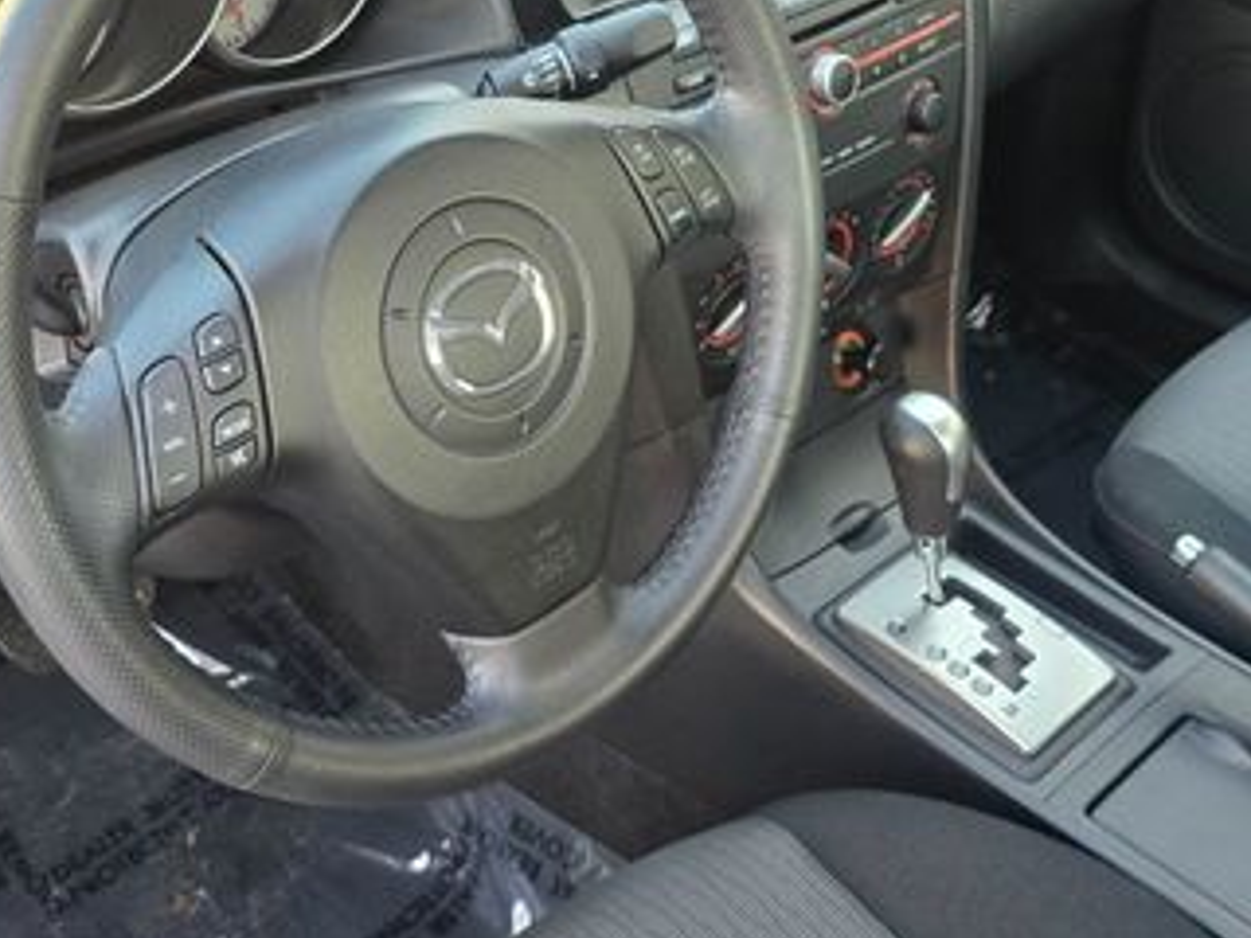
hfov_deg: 41.2
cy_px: 395
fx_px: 1662
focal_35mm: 46
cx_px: 571
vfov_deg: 31.5
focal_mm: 6.3
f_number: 1.7
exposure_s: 1/120
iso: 250
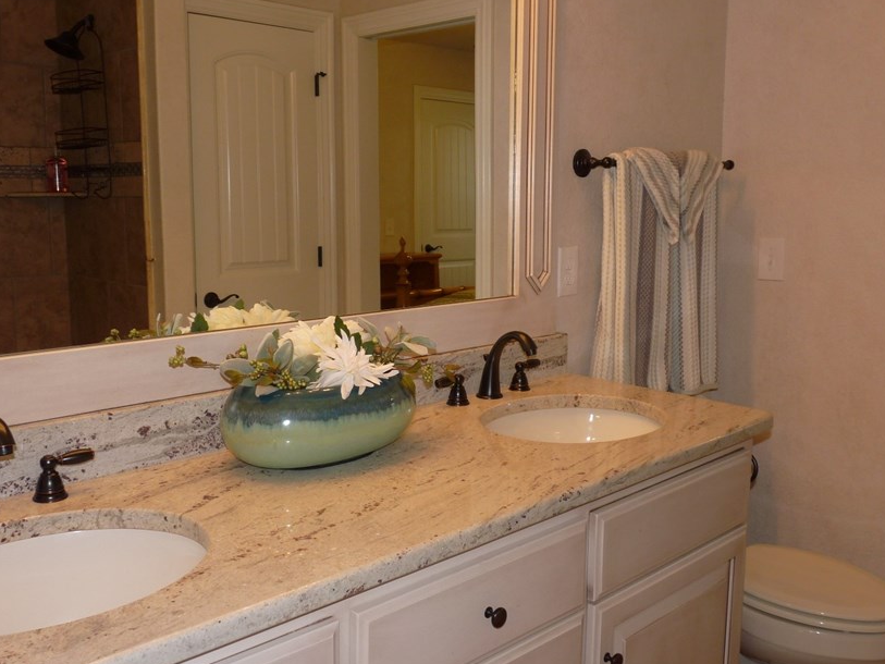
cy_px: 321
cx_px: 429
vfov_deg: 41.8
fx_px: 869
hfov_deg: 53.9
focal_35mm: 34
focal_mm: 4.8
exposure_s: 1/40
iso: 100
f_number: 2.8
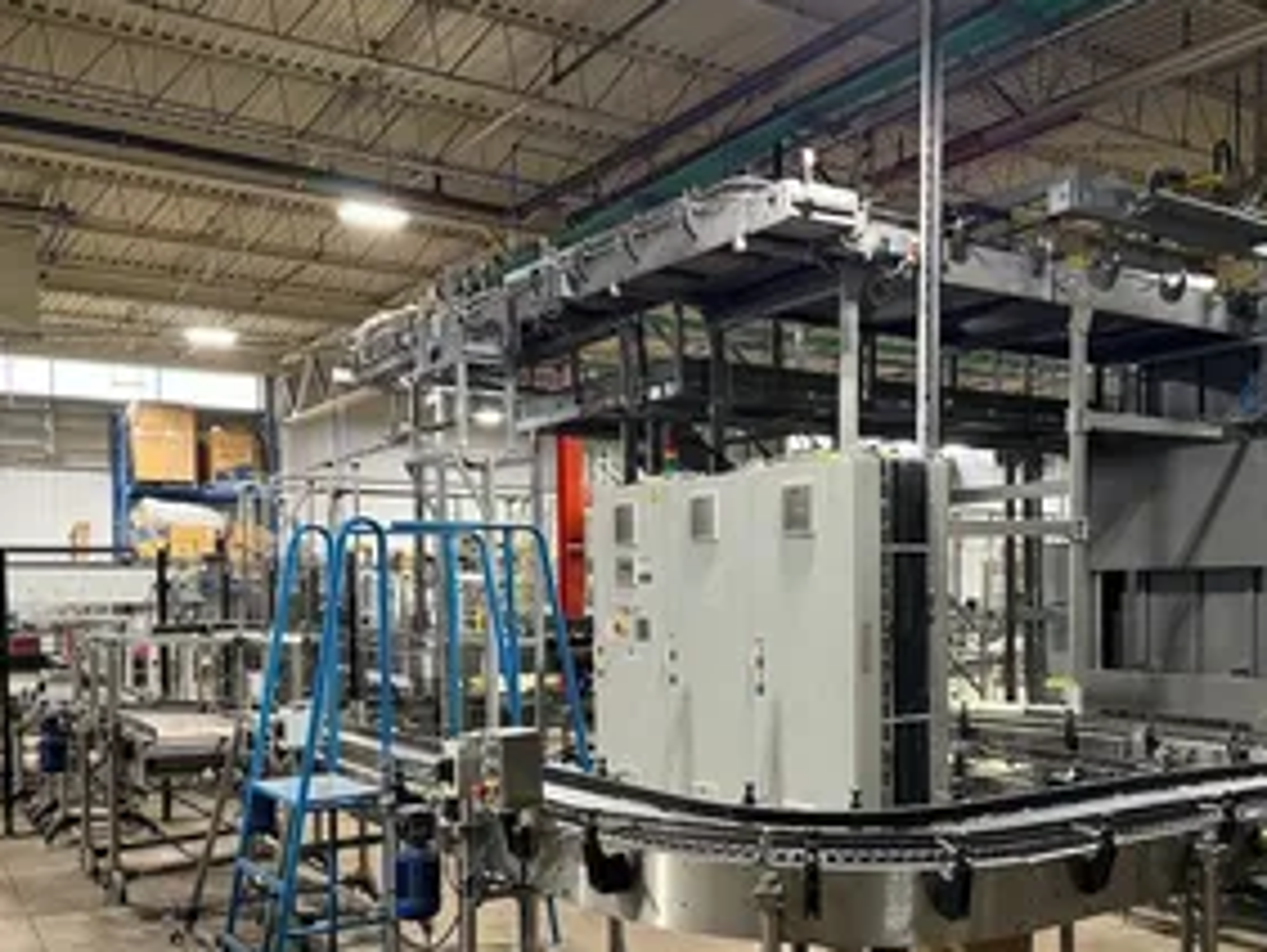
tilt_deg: -1.2
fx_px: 1246
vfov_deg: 41.4
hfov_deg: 53.7
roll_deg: -0.1
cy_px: 620
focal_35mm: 34
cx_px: 737
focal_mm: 6.76
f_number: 1.78
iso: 400
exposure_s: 1/60
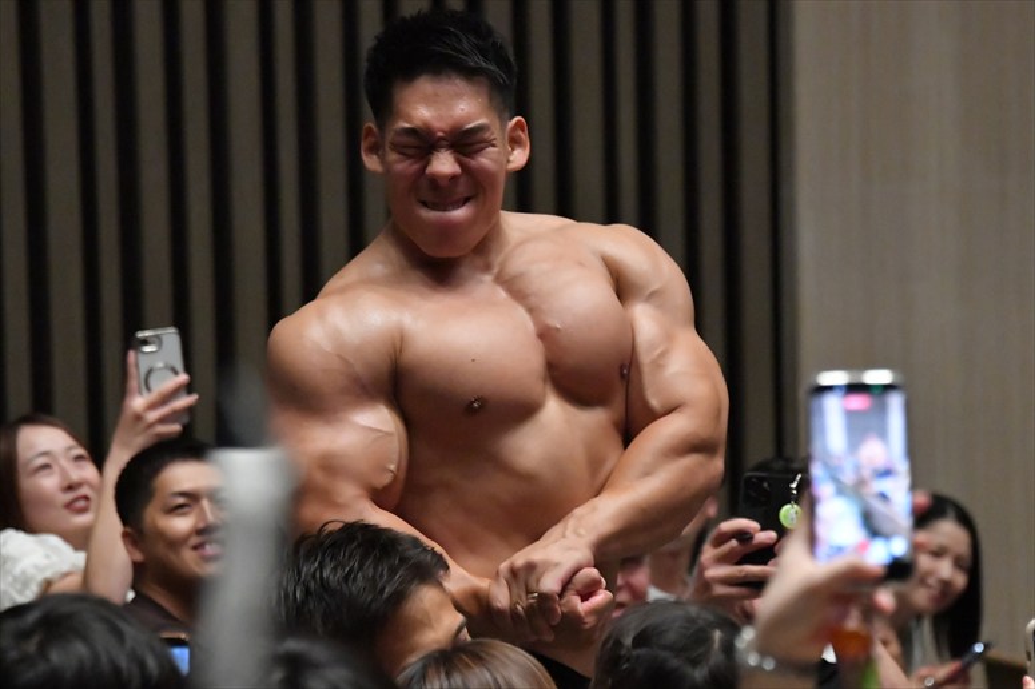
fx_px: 7328
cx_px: 518
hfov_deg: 8.1
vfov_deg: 5.4
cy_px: 344
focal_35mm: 255
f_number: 5.6
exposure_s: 1/400
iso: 12800
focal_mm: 170
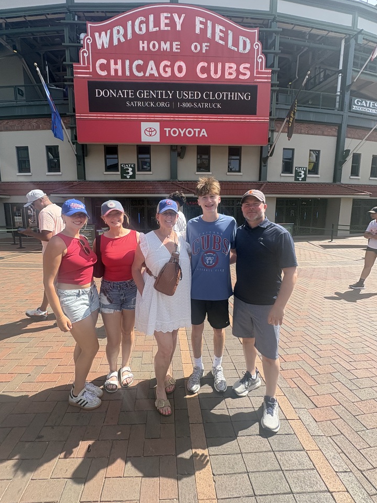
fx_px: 218
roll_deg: -2.1
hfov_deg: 81.6
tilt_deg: -6.8
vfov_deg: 98.1
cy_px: 239
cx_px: 176
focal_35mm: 15
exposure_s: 1/693
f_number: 2.2
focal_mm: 2.22
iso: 50
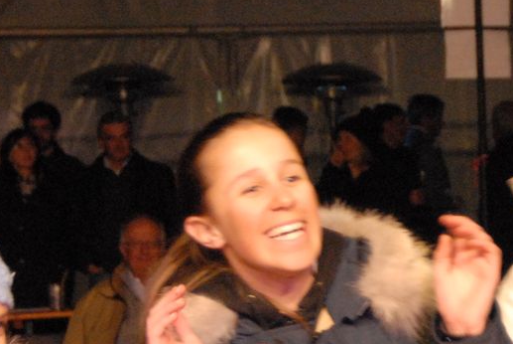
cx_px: 589
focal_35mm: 195
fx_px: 2782
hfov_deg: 10.4
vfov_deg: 7.1
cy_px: 257
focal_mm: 42
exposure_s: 1/45
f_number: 4.5
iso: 1600
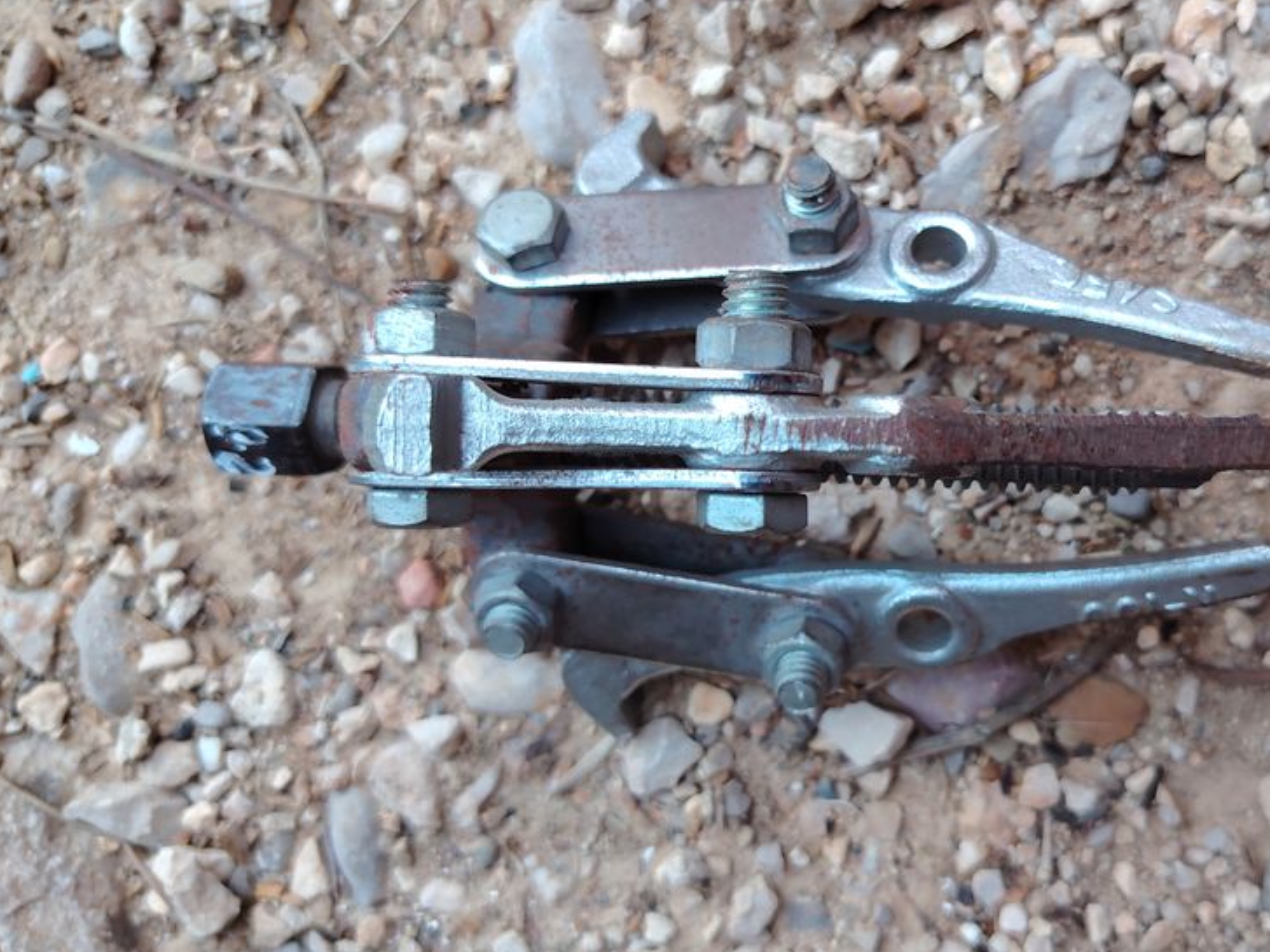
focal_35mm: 33
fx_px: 1211
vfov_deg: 42.9
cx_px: 812
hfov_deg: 54.6
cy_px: 468
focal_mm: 5.25
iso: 759
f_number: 1.75
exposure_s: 1/100
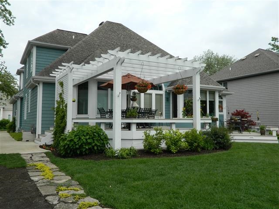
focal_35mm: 31
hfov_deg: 58.4
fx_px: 250
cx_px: 140
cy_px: 104
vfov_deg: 45.4
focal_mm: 5.6
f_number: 3.2
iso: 80
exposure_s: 1/1000
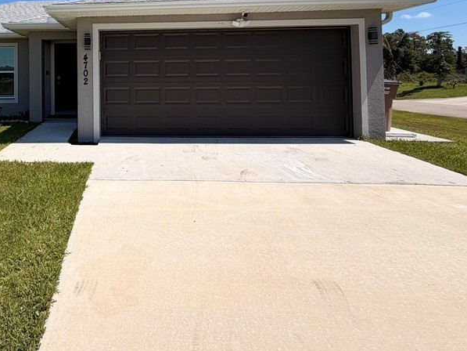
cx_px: 109
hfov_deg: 66.4
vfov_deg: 52.9
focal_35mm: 24
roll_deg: +1.3
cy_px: 67
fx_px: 324
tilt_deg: +2.2
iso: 20
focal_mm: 2.22
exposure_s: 1/1285
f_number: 2.2
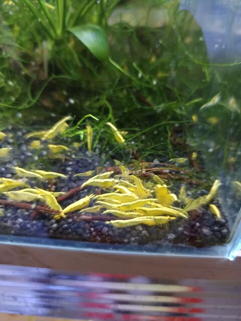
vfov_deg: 71.6
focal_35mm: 24
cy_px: 160
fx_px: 223
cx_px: 120
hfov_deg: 56.8
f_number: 1.7
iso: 1501
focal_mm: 5.31
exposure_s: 1/25
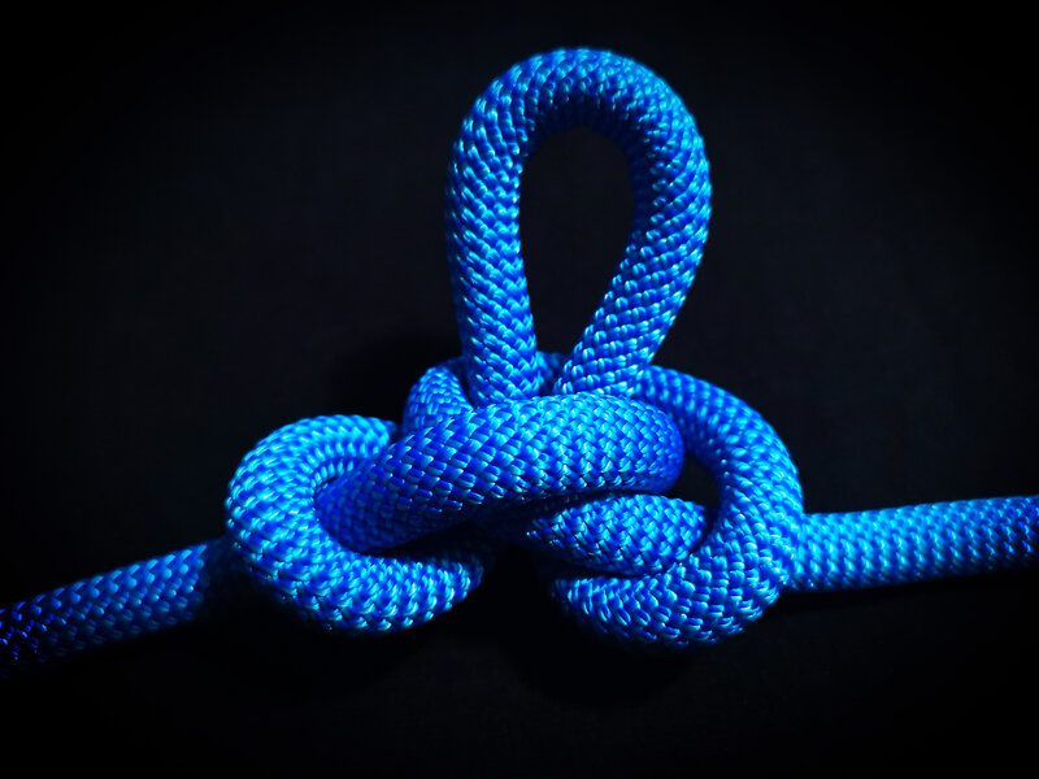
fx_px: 810
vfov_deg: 51.4
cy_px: 390
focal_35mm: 27
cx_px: 520
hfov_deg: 65.3
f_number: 1.8
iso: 1600
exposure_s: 1/18
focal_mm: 5.58
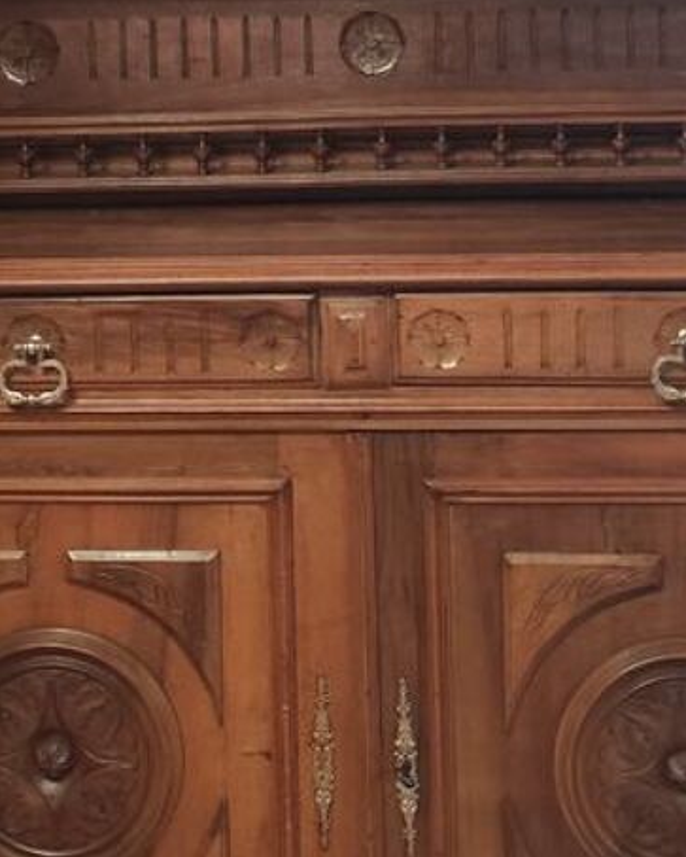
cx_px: 336
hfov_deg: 23.2
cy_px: 31
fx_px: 1673
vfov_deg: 27.3
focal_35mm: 66
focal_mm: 6.19
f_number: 1.65
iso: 2000
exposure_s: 1/16.7
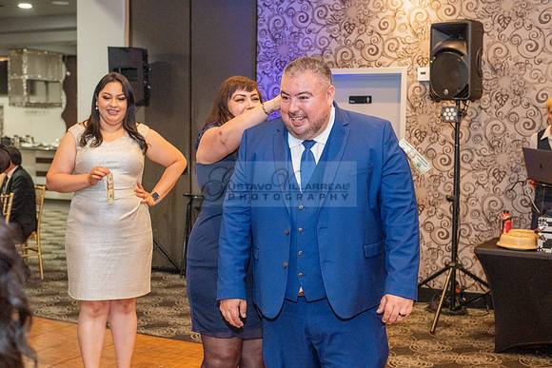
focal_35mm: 52
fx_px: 797
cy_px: 184
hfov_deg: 38.2
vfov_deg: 26.0
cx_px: 276
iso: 2000
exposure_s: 1/200
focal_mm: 52
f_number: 4.5
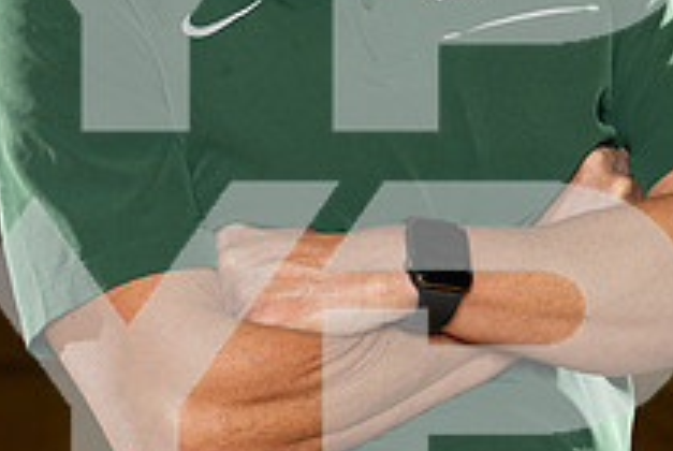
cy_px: -37
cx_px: 270
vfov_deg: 7.5
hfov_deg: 11.2
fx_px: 3426
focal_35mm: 183
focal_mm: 66
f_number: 5.6
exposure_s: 1/250
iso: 800
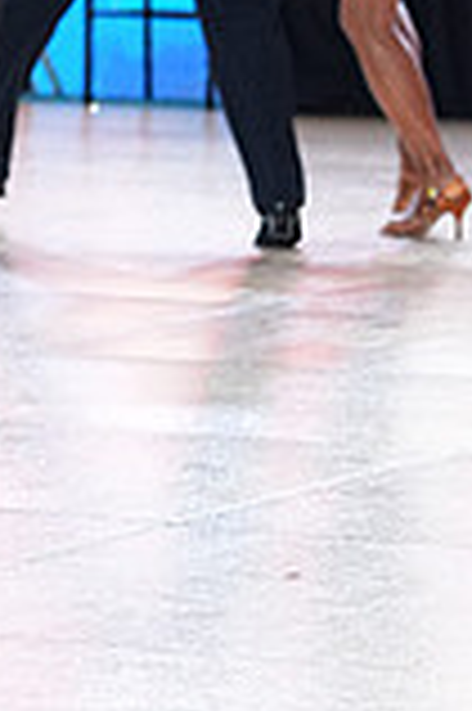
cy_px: -342
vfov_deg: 6.8
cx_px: -344
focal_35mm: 298
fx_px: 5873
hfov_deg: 4.6
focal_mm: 81
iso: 1600
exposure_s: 1/500
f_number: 4
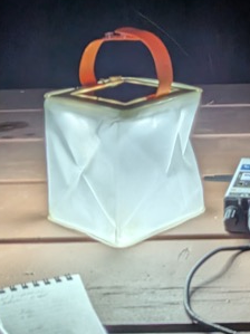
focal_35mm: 75
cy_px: -65
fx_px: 723
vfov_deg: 23.7
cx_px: 220
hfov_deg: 19.3
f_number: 1.7
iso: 47
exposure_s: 1/60
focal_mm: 4.53
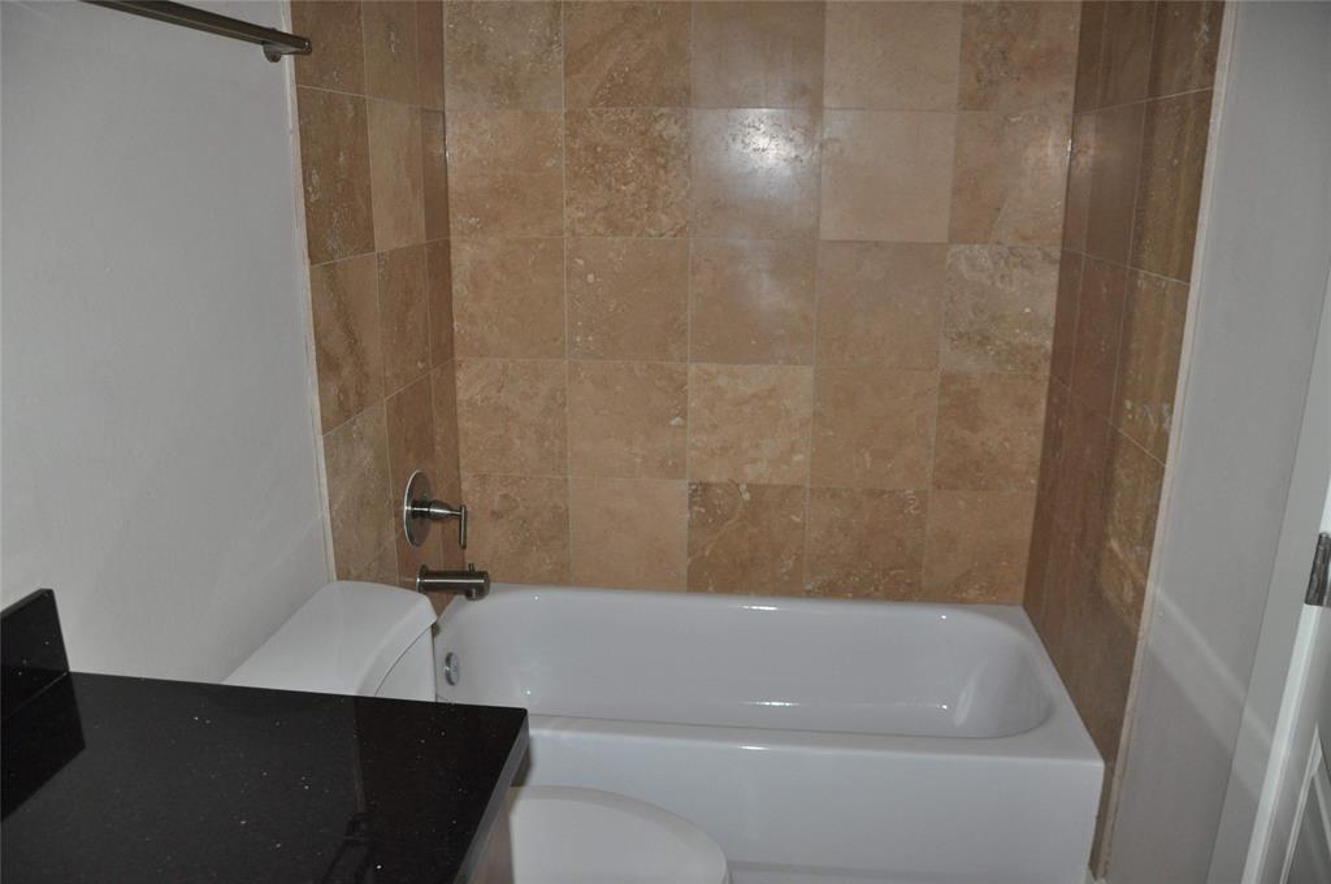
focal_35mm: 27
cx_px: 666
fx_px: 997
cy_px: 442
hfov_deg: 67.4
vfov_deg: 47.8
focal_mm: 18
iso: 800
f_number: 3.5
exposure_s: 1/60
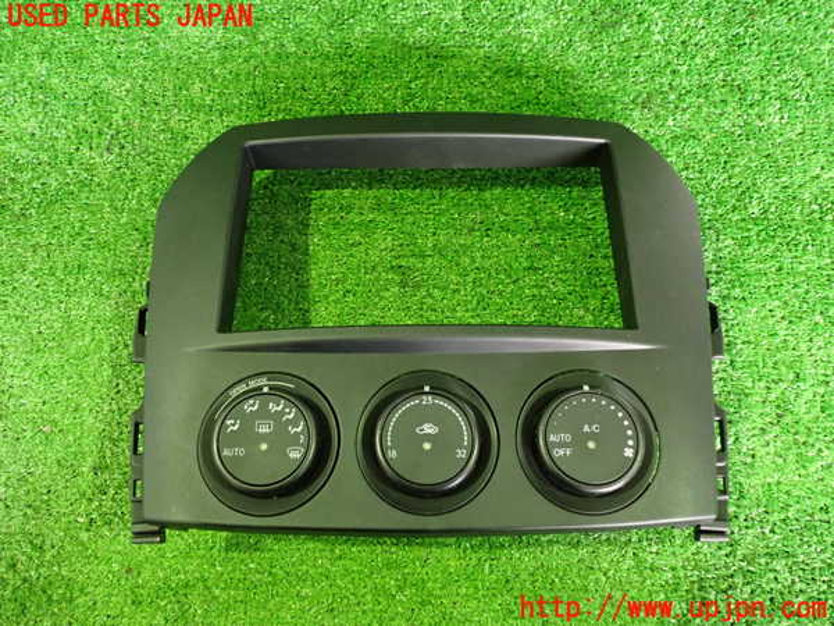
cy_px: 313
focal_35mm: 30
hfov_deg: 60.0
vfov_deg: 46.8
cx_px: 417
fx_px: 723
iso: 800
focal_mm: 5.4
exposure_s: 1/25
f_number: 2.3
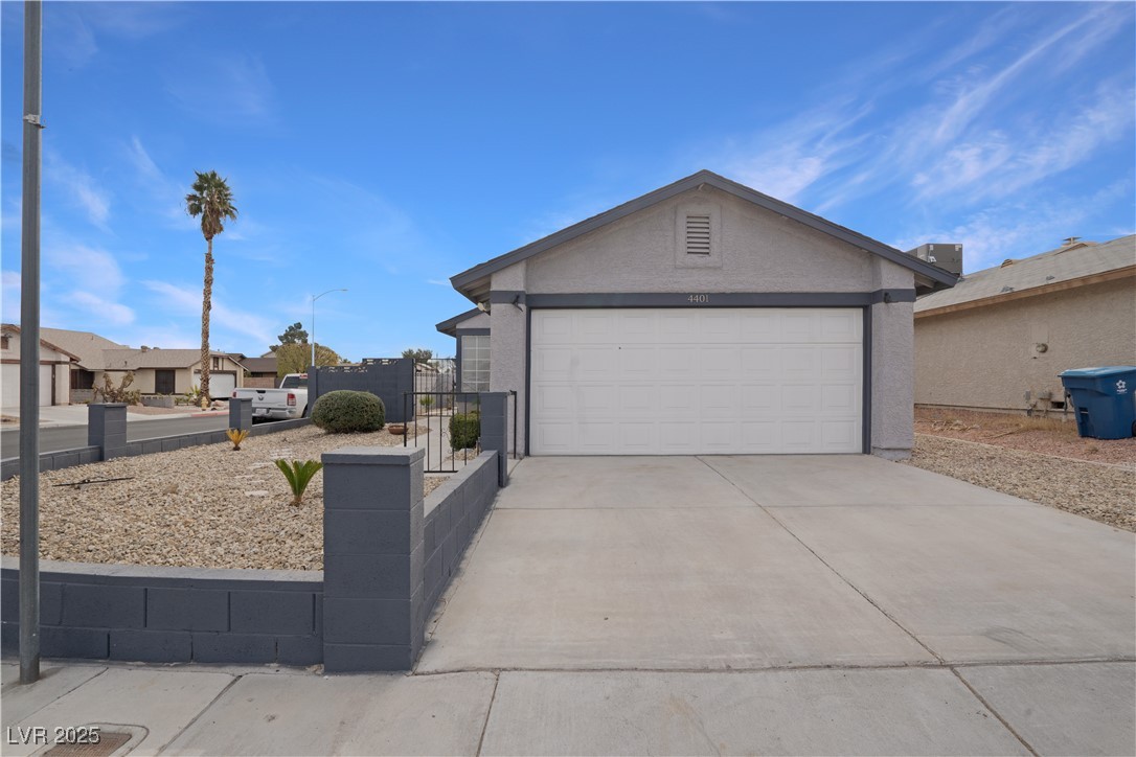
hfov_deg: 96.7
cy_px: 378
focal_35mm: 16
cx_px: 568
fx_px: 505
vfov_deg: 73.7
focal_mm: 16
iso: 500
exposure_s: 1/320
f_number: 10
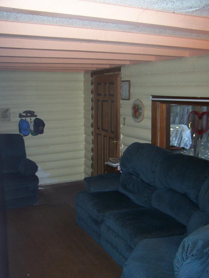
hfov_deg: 37.7
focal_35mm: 38
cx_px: 104
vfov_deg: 49.0
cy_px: 139
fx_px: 306
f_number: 2.8
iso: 140
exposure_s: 1/60
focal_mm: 6.3
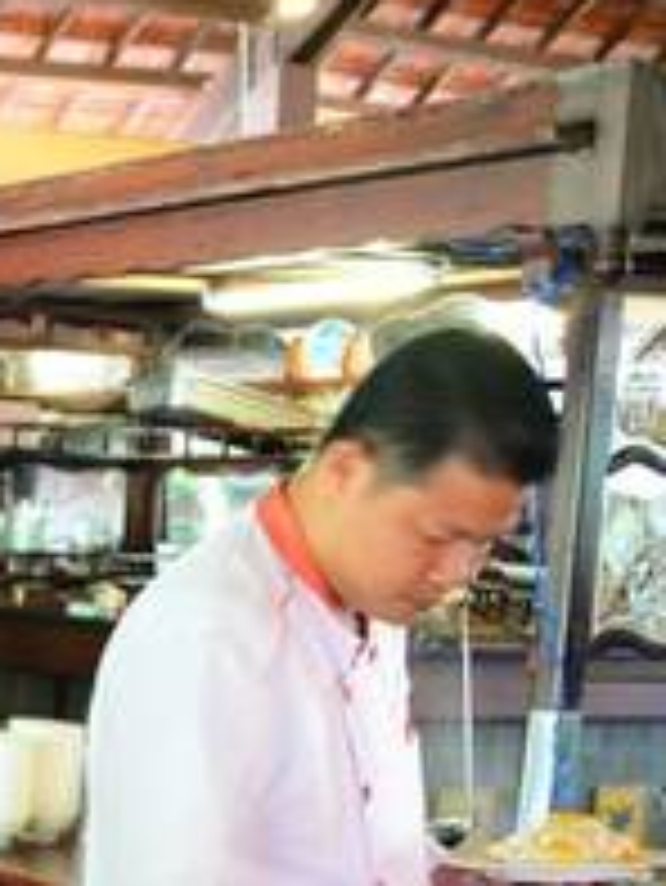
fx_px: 2101
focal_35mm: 82
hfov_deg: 15.1
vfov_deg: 23.0
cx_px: -612
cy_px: 861
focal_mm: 28
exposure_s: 1/5
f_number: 3.5
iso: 500
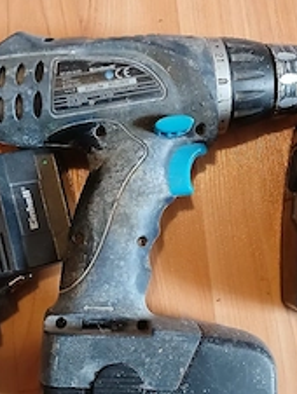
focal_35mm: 46
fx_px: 525
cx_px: 159
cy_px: 209
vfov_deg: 41.2
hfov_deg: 31.6
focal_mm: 3.98
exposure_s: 1/25.1
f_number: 1.8
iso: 500
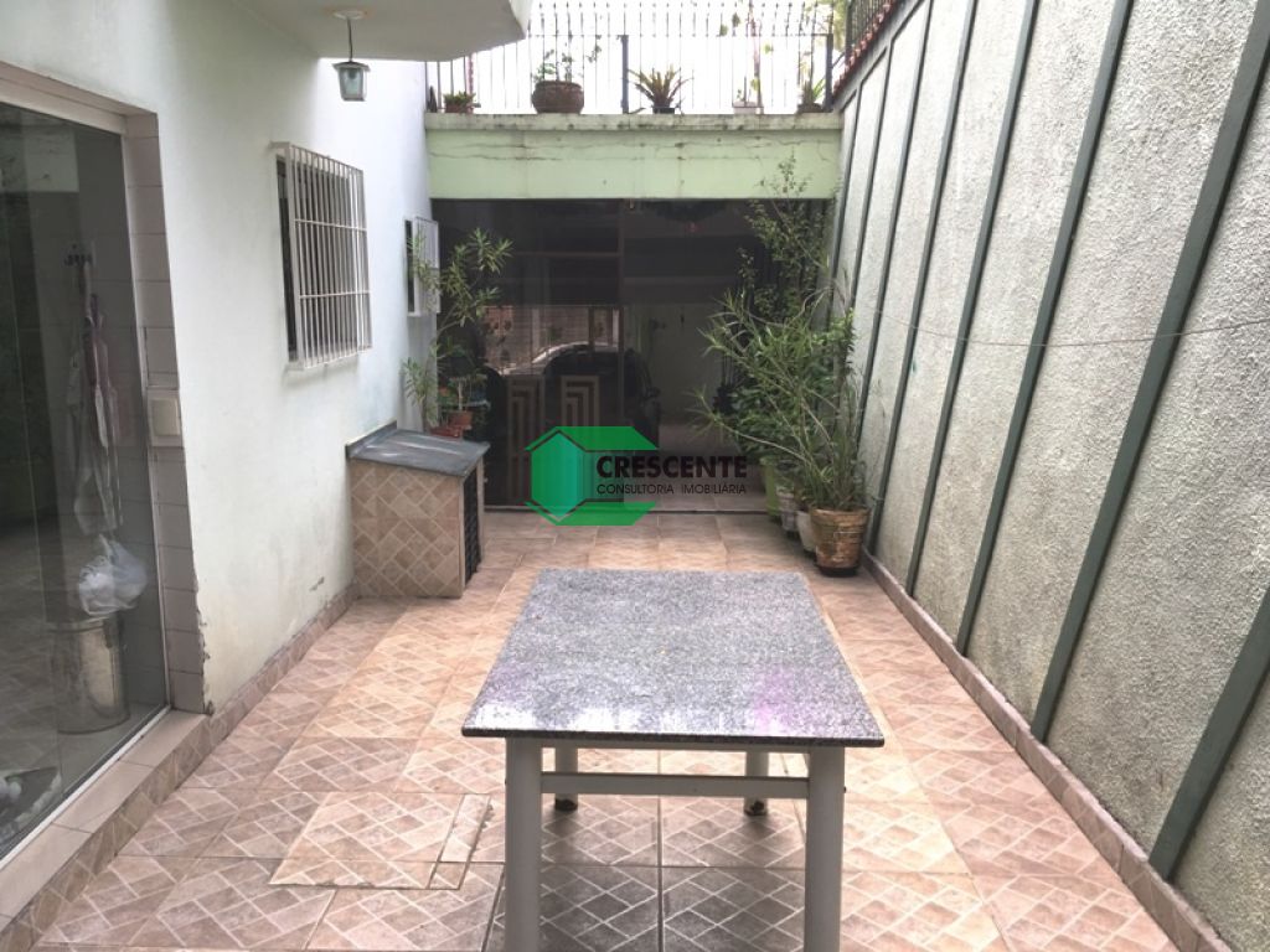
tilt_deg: -14.3
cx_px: 635
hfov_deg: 61.7
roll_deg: +1.0
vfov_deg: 48.2
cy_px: 476
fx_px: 1064
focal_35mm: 29
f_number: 2.2
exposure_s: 1/370
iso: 25
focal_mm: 4.15
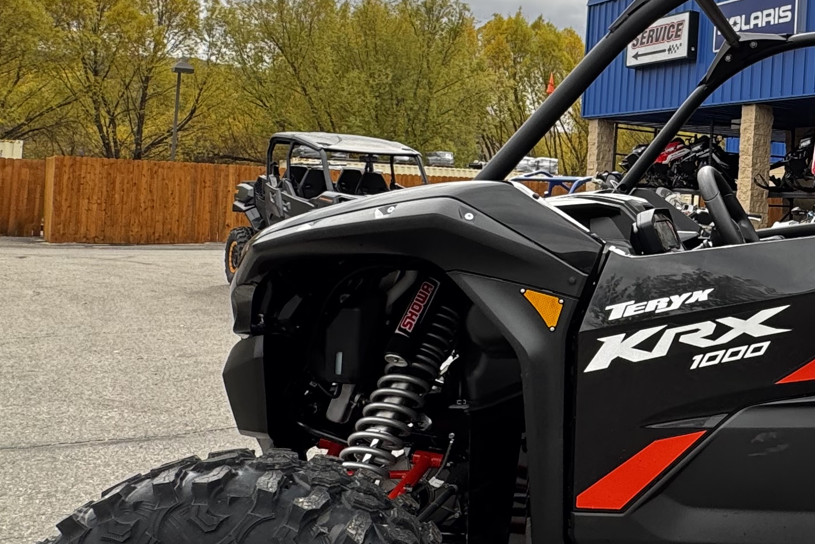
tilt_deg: -0.1
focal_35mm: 41
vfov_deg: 32.5
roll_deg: -3.0
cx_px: 894
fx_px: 928
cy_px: 202
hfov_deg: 39.1
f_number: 2.2
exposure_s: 1/243
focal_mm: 2.22
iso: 40
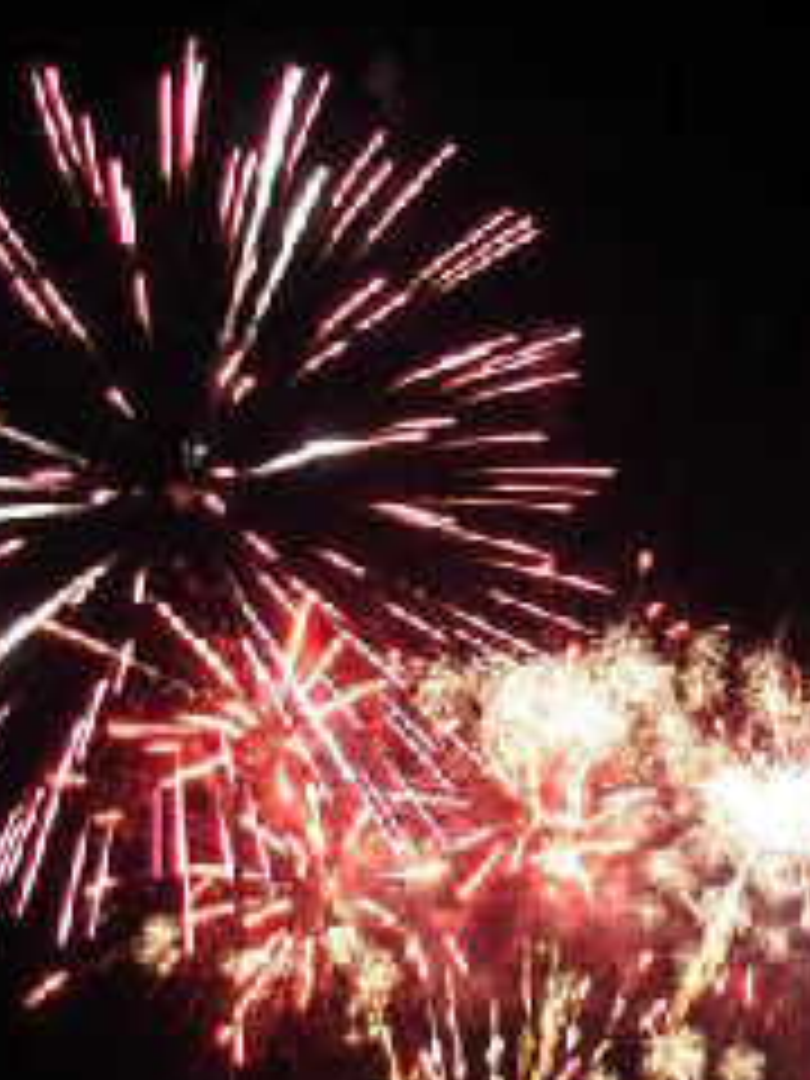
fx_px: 2371
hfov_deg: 19.3
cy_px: 423
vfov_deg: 25.6
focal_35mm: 76
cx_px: 603
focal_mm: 6.3
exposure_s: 1/4
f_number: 2.9
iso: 129
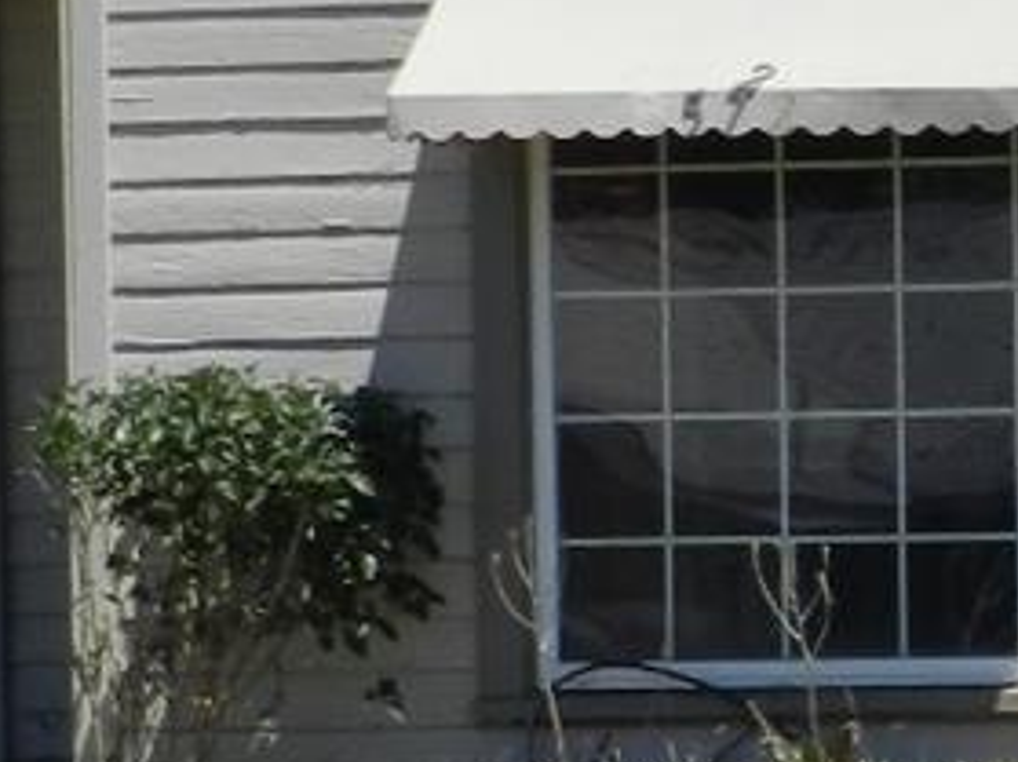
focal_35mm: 247
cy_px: 736
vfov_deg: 6.0
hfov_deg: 7.8
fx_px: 7261
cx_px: 1781
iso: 160
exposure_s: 1/800
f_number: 5
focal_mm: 8.1
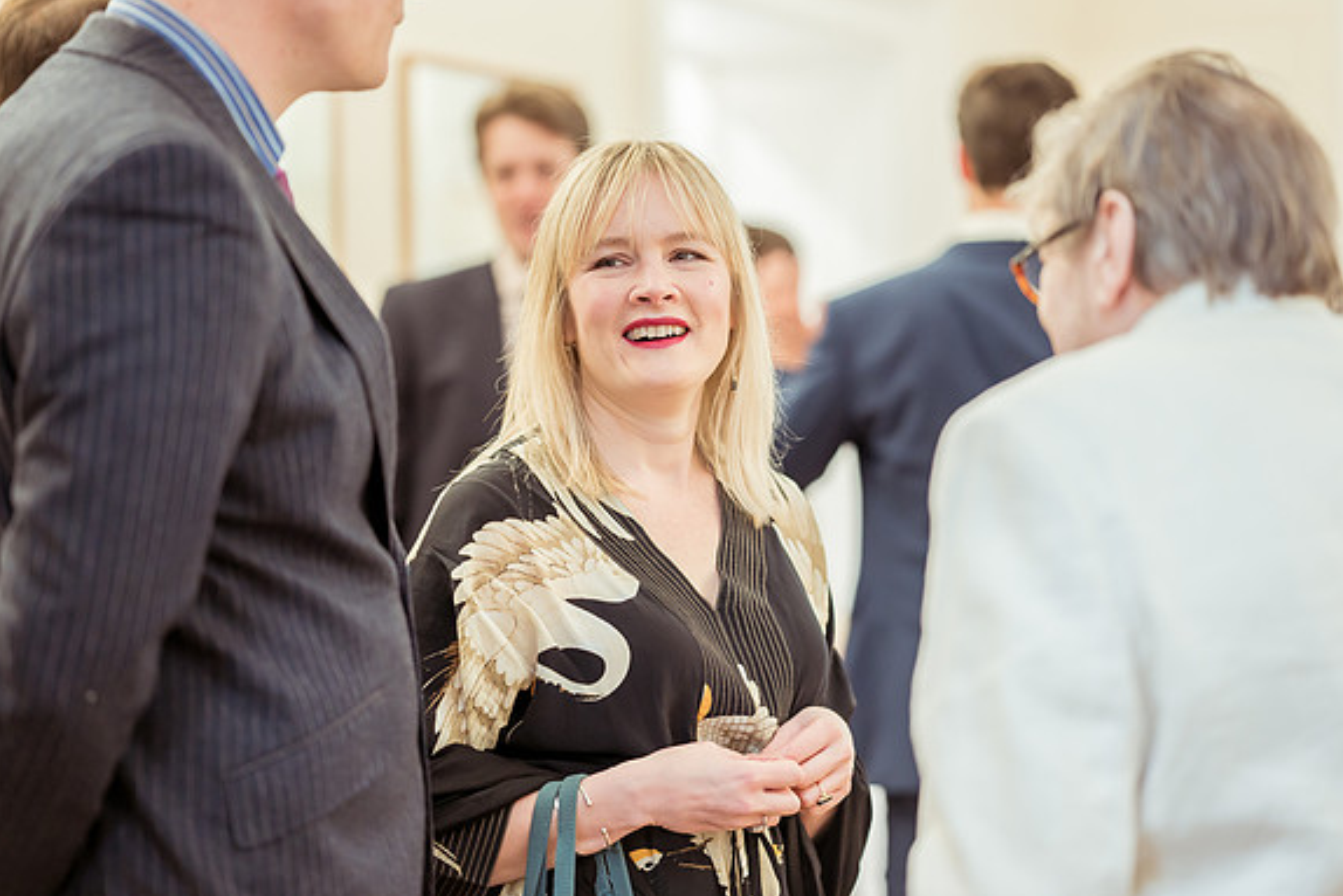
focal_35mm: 86
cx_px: 674
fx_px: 3209
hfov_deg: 23.6
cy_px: 448
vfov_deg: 15.9
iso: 1800
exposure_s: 1/320
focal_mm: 85
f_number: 2
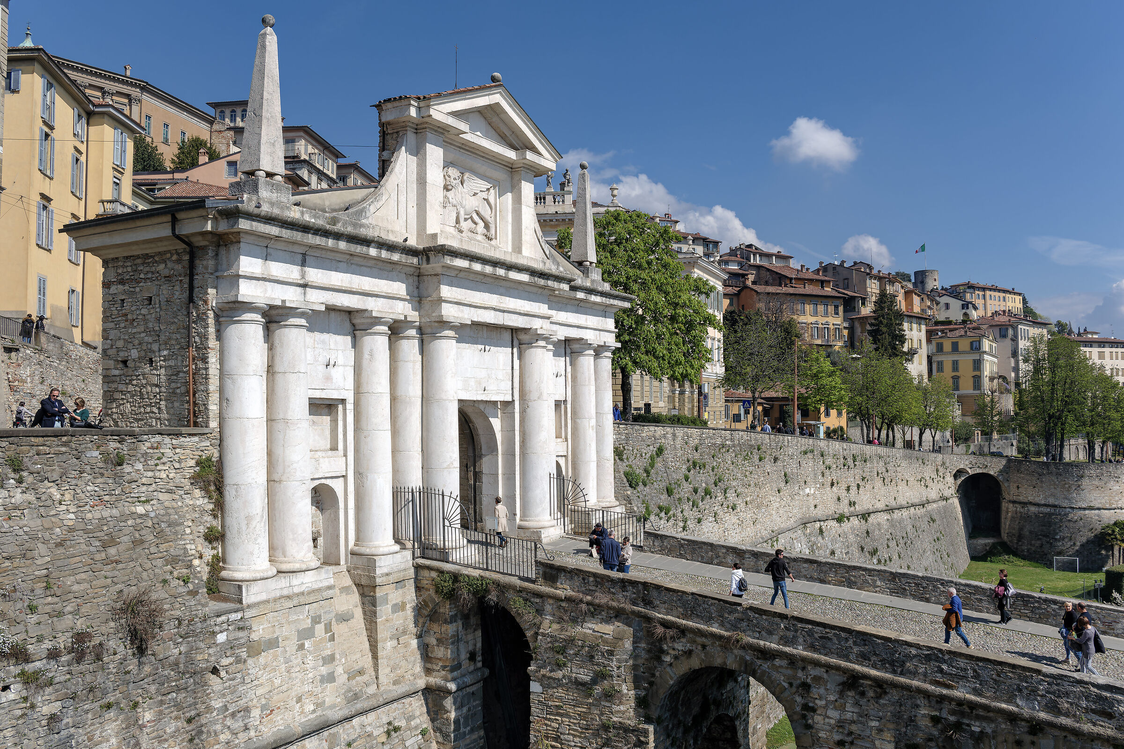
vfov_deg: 47.9
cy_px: 374
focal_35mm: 27
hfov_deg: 67.4
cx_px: 562
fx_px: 843
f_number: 7.1
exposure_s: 1/800
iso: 200
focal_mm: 18
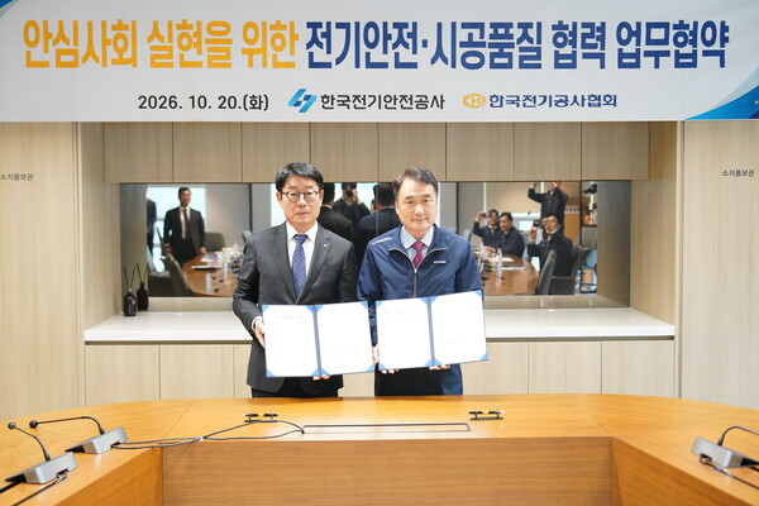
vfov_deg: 28.6
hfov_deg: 41.9
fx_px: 991
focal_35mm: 47
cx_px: 380
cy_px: 253
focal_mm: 47
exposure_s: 1/100
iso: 4000
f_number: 2.8
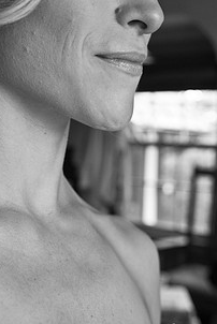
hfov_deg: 20.4
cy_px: 103
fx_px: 604
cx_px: 114
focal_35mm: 67
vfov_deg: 29.8
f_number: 3.5
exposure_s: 1/60
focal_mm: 30
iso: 360
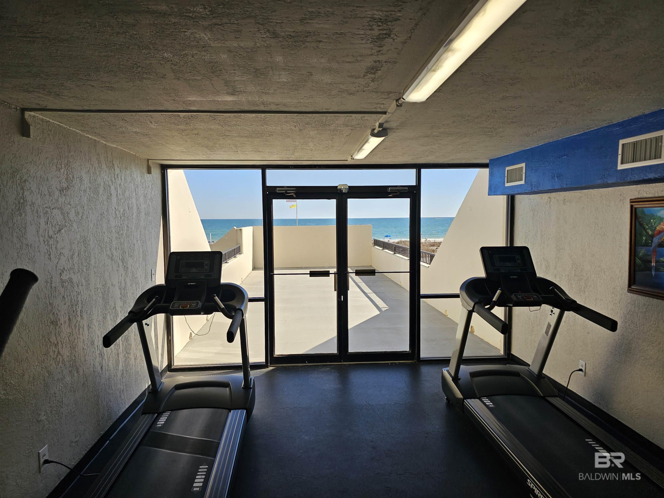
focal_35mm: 23
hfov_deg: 73.9
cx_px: 332
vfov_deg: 58.9
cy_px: 249
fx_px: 441
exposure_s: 1/236
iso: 10
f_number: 1.7
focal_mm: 6.3
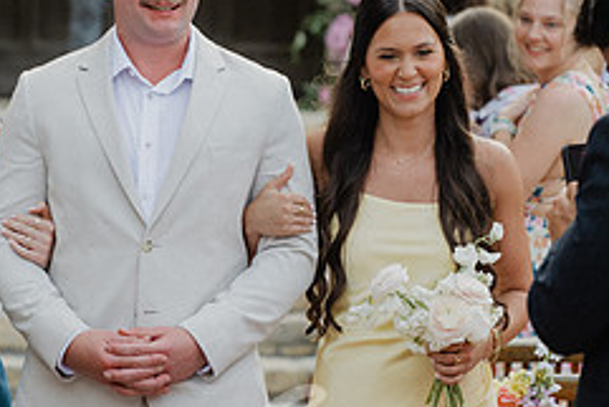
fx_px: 4976
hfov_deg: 7.0
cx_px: 179
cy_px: 241
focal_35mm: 294
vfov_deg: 4.7
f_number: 4.5
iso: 400
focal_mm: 122
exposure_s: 1/1000
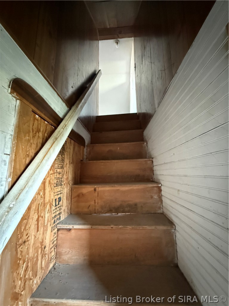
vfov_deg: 102.1
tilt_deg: +10.0
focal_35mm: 14
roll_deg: +0.9
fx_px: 124
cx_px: 114
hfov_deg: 85.7
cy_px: 153
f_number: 2.2
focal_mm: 2.22
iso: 1600
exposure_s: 1/34
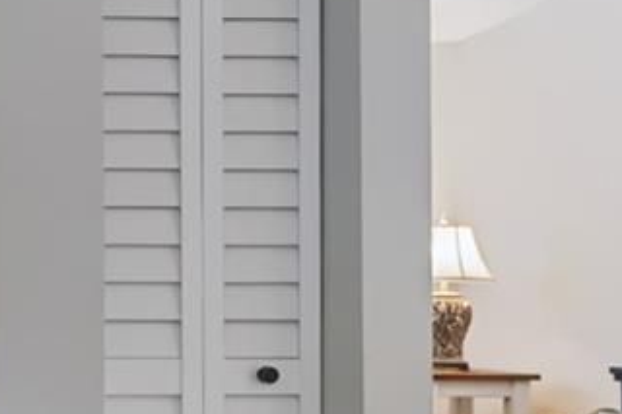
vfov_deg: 17.0
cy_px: 228
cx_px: -459
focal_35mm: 80
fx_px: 1381
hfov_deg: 19.7
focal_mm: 16
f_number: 8
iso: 100
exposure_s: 1/13
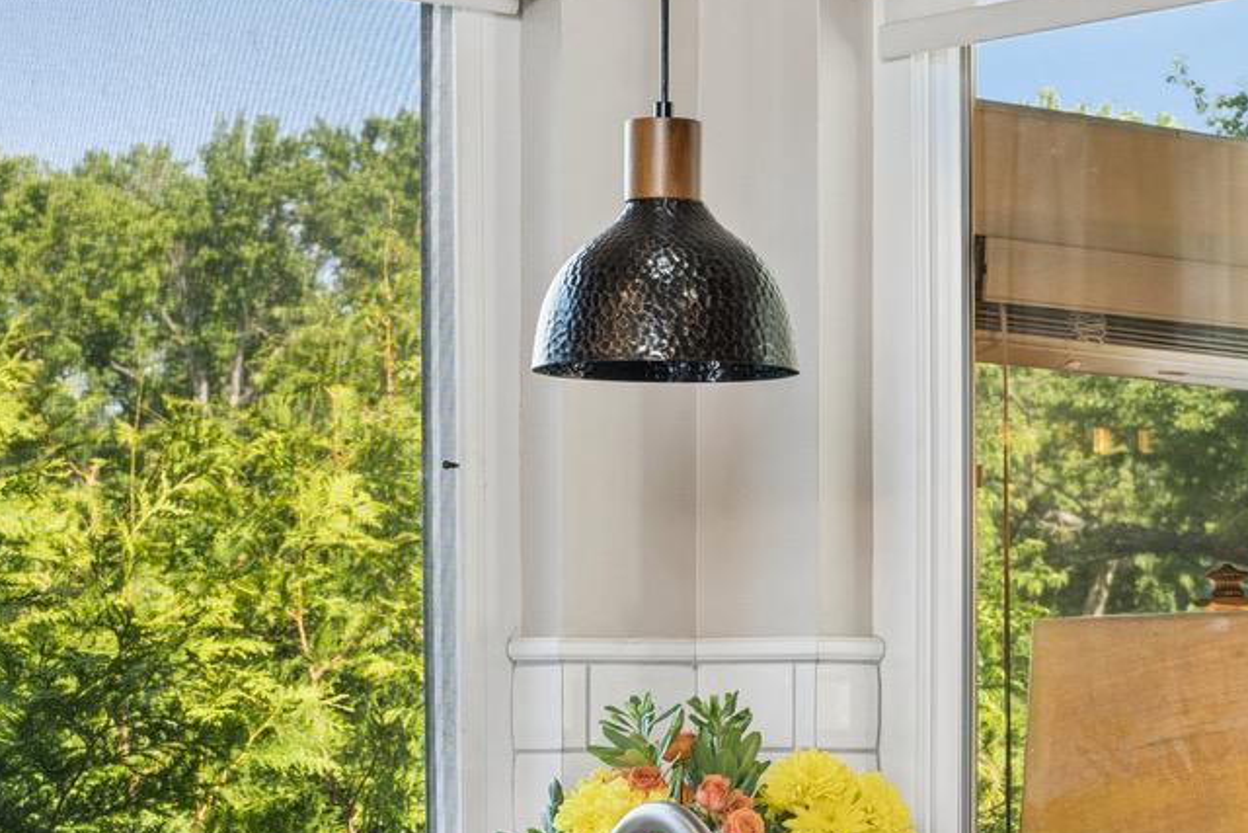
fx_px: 3883
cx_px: 706
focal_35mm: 112
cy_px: 818
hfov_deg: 18.2
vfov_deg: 12.1
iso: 500
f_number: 8
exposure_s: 1/30
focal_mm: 35
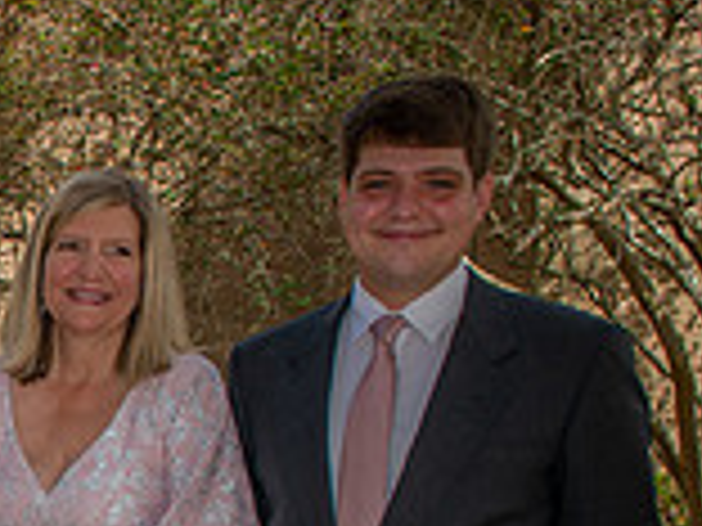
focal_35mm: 95
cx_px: -368
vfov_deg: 14.9
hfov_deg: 18.2
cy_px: 670
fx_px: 1927
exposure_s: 1/200
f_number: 7.1
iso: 125
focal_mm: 26
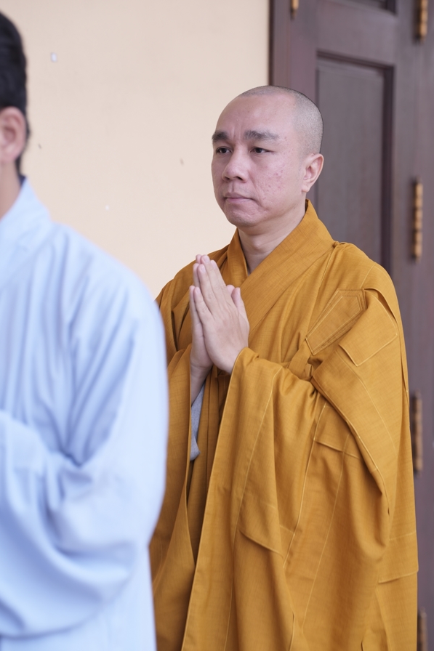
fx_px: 2008
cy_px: 319
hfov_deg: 12.3
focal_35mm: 111
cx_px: 224
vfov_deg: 18.4
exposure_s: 1/125
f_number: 4.5
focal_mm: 102
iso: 200
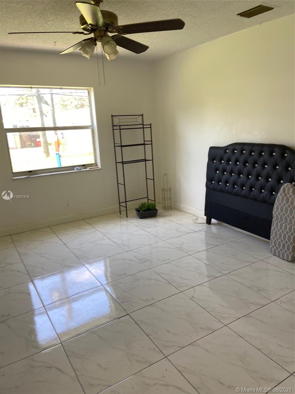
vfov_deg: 67.3
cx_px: 148
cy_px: 197
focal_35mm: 26
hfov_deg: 53.1
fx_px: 295
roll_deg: +0.2
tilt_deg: -14.8
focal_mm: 4.25
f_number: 1.8
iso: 50
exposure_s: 1/120
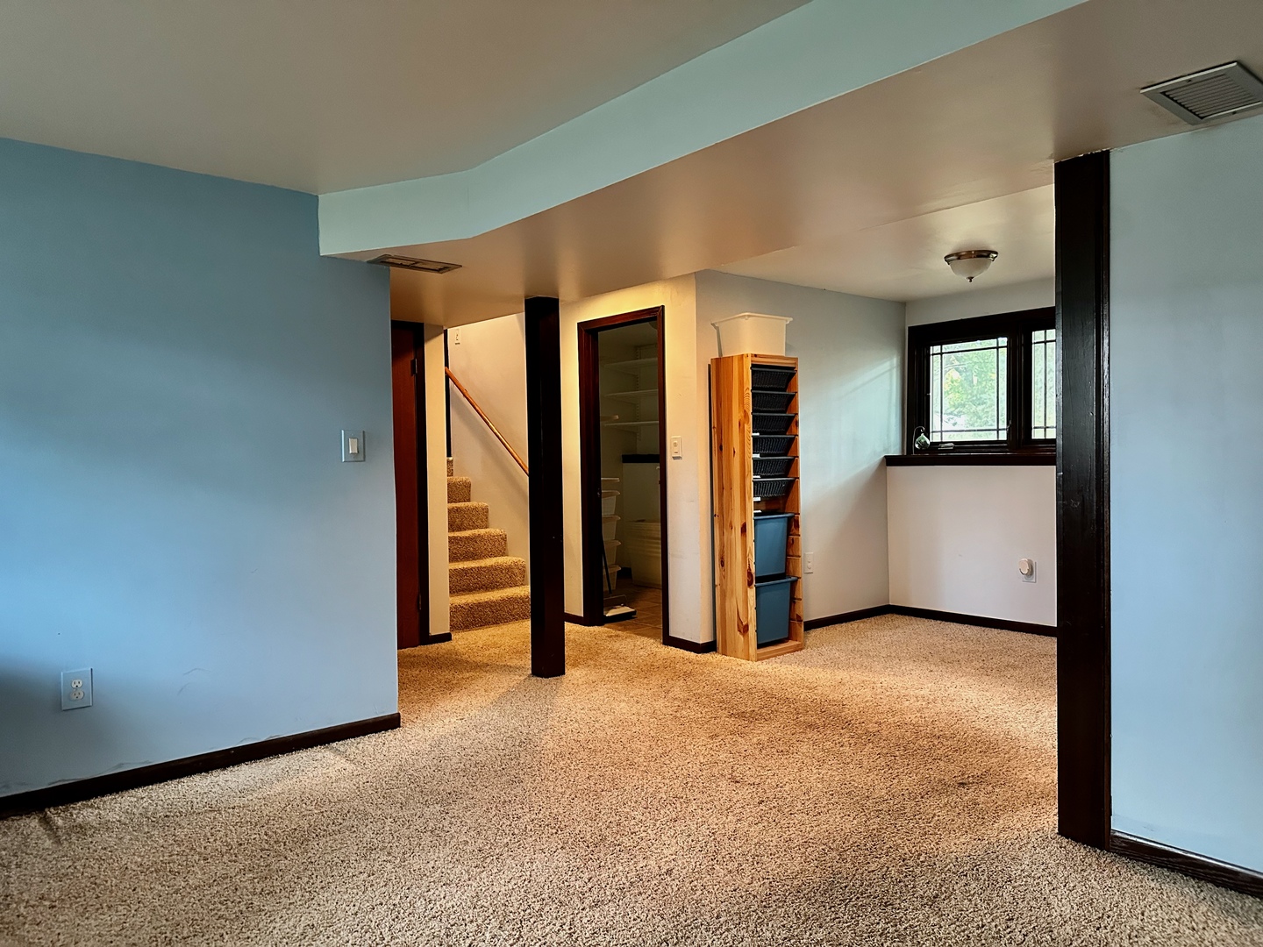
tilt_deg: -1.2
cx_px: 632
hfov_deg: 71.6
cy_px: 474
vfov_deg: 56.8
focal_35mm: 24
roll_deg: +0.9
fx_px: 876
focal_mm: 6.86
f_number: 1.78
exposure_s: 1/60
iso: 640
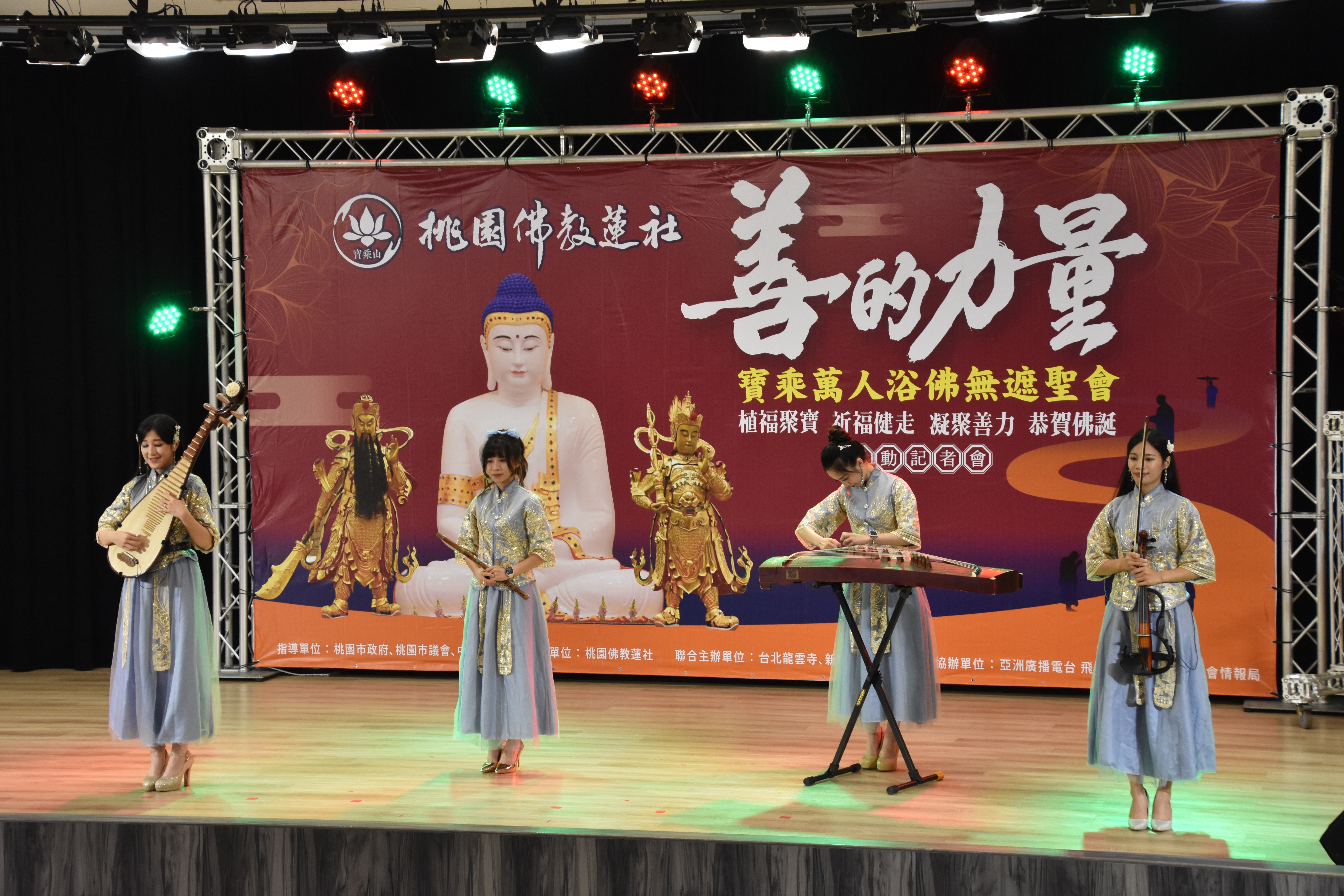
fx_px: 2688
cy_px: 448
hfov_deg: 28.1
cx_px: 672
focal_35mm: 72
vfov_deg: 18.9
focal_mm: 48
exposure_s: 1/160
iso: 1600
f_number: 6.3
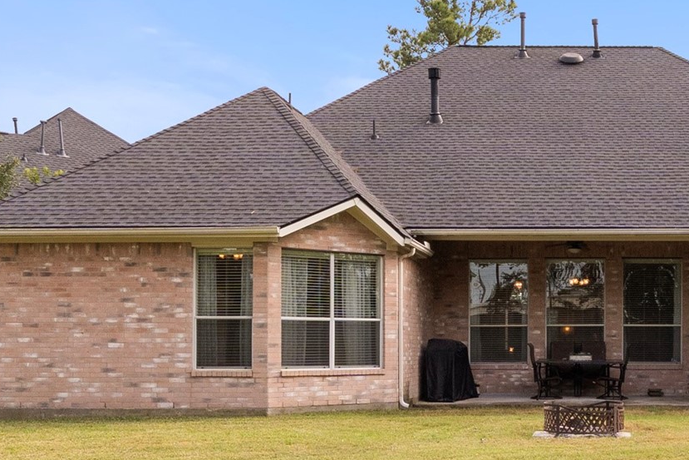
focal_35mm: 55
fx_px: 1053
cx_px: 584
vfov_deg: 24.5
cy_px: 319
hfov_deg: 34.7
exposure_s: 1/640
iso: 800
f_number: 9
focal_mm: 14
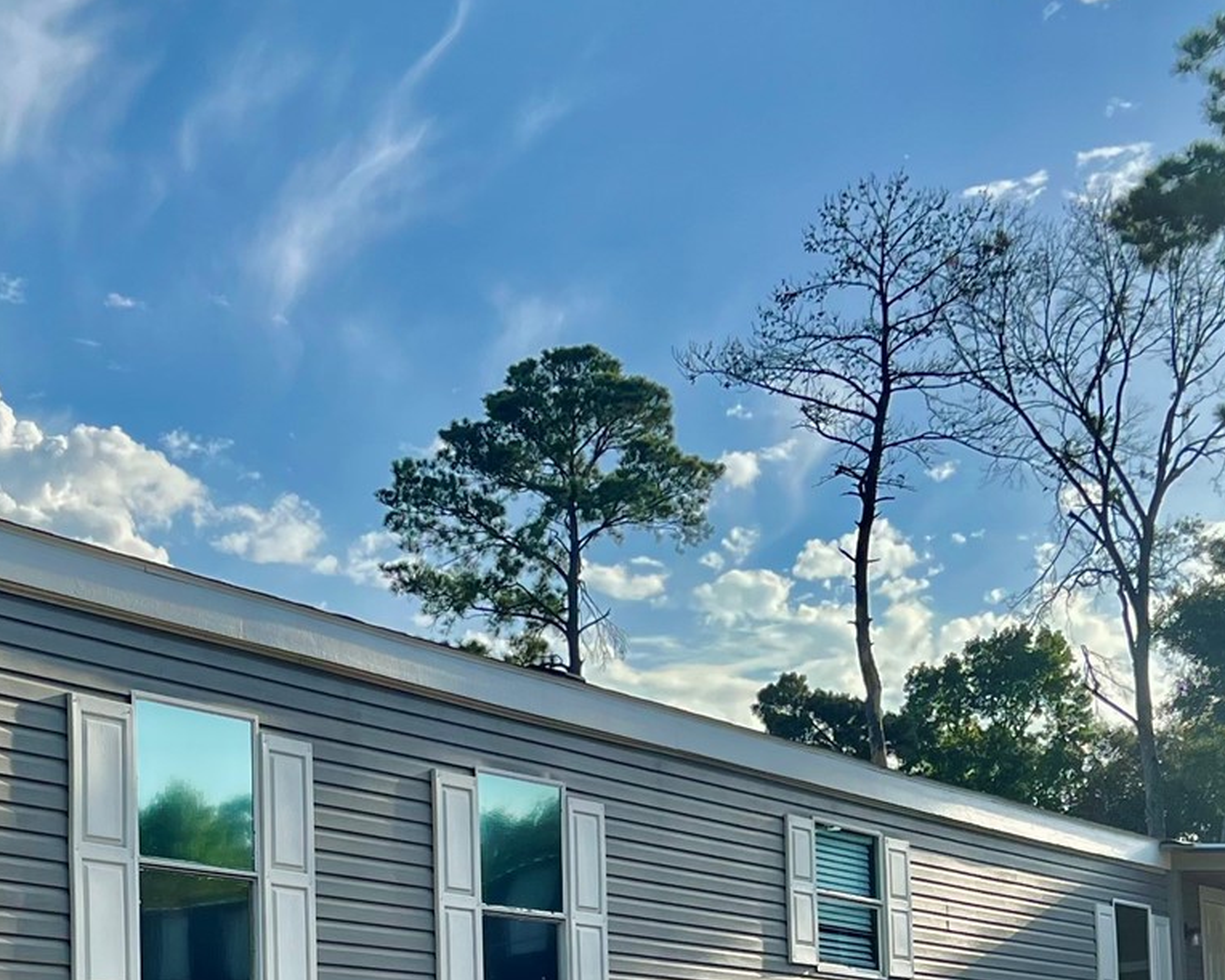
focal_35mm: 68
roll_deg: +1.2
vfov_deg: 21.7
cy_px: 985
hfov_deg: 27.7
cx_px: 401
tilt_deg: +4.6
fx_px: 2465
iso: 50
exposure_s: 1/4115
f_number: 1.5
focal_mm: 5.7
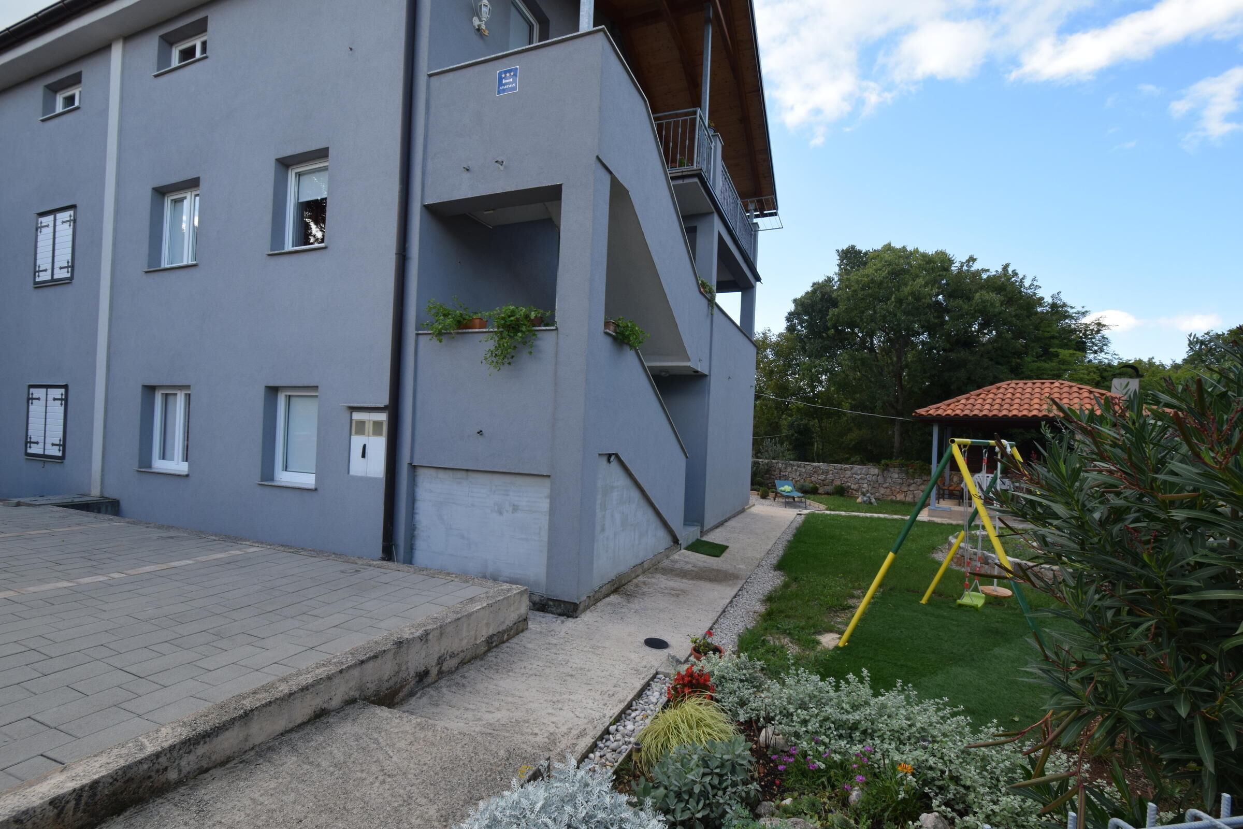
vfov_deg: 77.3
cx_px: 622
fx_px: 518
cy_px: 414
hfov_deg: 100.4
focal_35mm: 15
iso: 400
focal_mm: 10
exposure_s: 1/250
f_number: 8
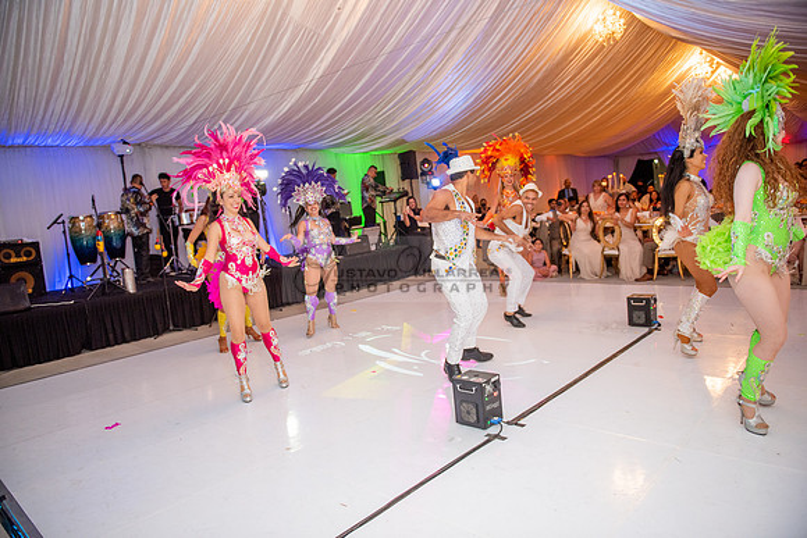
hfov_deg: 73.7
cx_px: 404
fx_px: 538
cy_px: 269
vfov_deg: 53.2
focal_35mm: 24
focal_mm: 24
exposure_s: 1/160
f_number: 2.8
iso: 1000
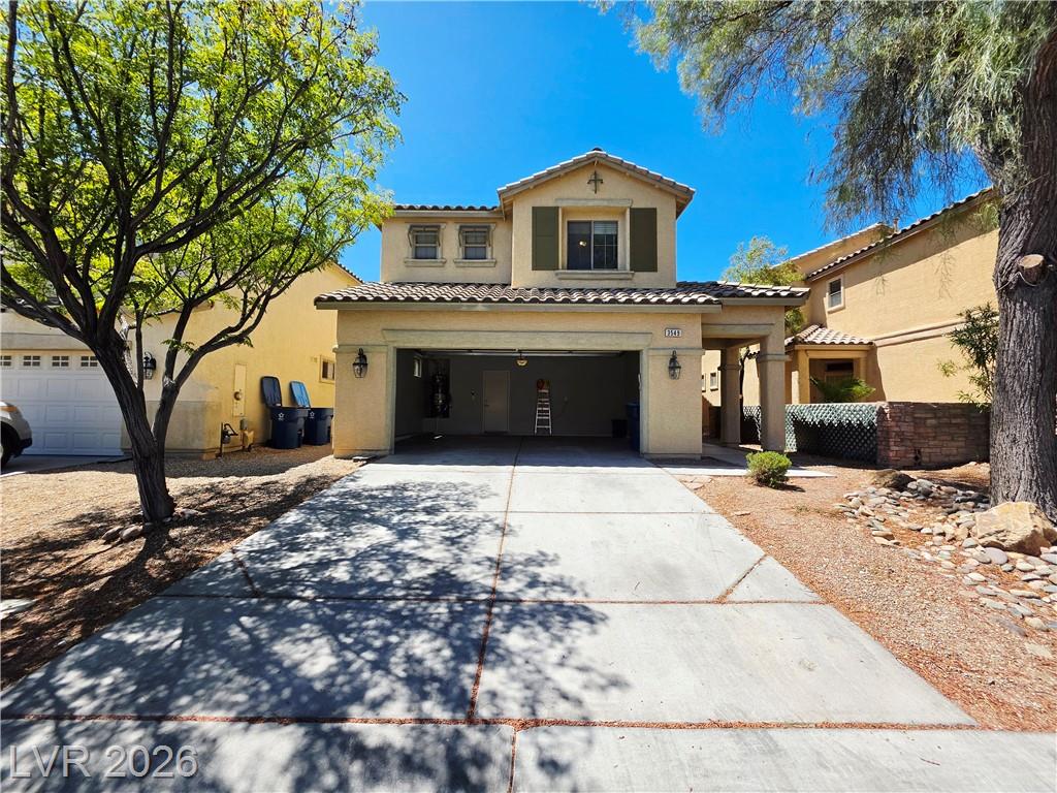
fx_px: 397
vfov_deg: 89.9
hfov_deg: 106.2
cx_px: 528
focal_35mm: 13
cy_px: 396
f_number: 1.9
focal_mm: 2.2
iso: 32
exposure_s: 1/1667
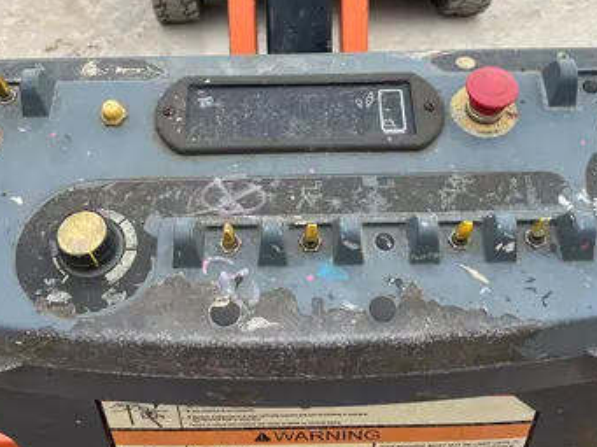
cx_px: 289
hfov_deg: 44.8
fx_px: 724
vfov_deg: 34.1
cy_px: 173
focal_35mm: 42
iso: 50
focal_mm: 5.1
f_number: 1.6
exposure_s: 1/891
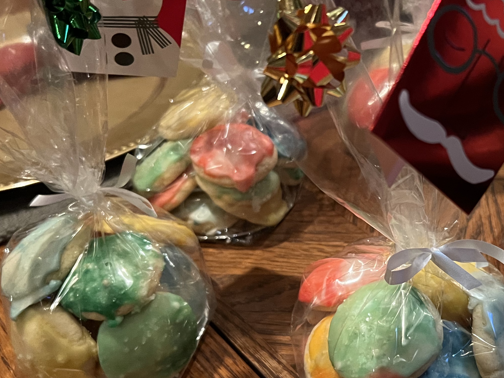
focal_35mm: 52
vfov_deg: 28.0
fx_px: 757
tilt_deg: -36.0
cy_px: 206
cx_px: 370
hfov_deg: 36.1
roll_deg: +4.7
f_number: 1.5
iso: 500
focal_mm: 5.7
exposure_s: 1/30
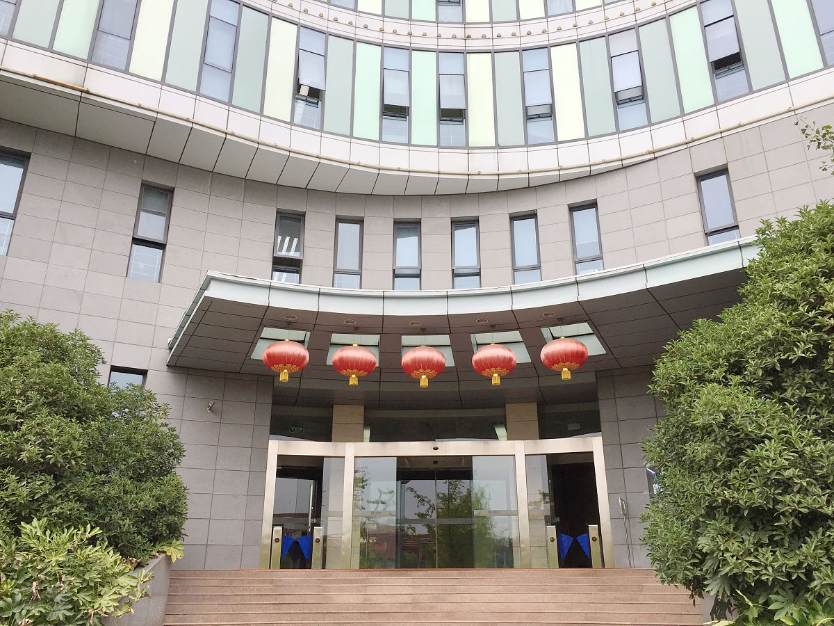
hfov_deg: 61.7
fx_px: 699
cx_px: 417
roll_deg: -0.3
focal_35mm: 29
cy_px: 313
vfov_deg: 48.2
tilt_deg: +22.0
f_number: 2.2
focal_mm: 4.15
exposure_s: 1/265
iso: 32
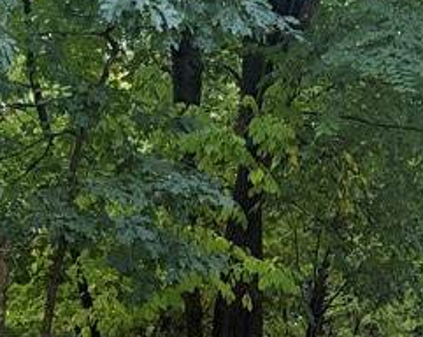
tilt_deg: -6.1
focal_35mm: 108
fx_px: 1350
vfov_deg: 13.6
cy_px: 453
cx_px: 209
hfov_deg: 17.8
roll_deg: -1.5
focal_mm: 5.96
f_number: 1.6
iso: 400
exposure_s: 1/60
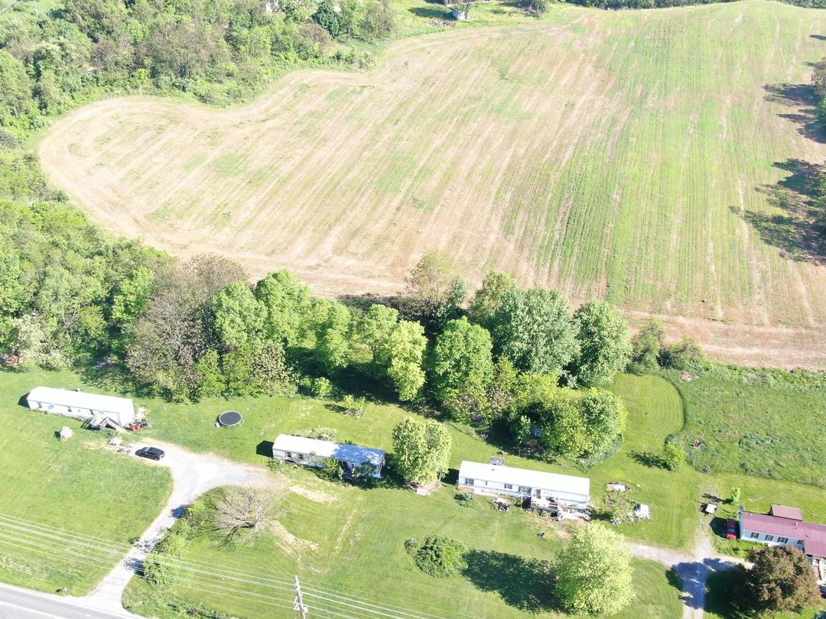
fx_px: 764
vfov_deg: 43.6
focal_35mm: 32
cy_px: 409
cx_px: 421
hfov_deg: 56.8
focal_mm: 4.39
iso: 100
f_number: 2.8
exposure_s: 1/240
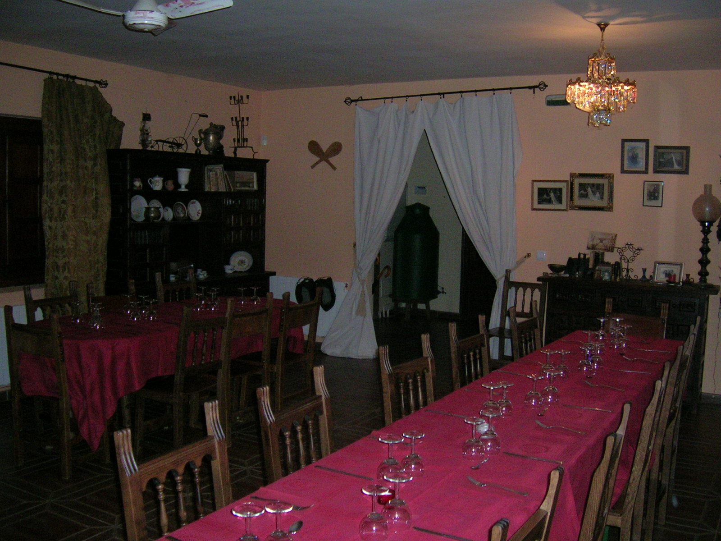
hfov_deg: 52.6
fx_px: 729
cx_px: 360
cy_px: 270
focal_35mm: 35
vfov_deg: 40.7
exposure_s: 1/60.1
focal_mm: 5.4
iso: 200
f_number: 2.8
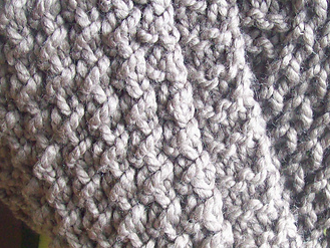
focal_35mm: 70
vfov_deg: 21.0
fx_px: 668
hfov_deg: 27.7
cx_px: 192
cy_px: 132
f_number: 2.7
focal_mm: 6
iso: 160
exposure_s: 1/30.2
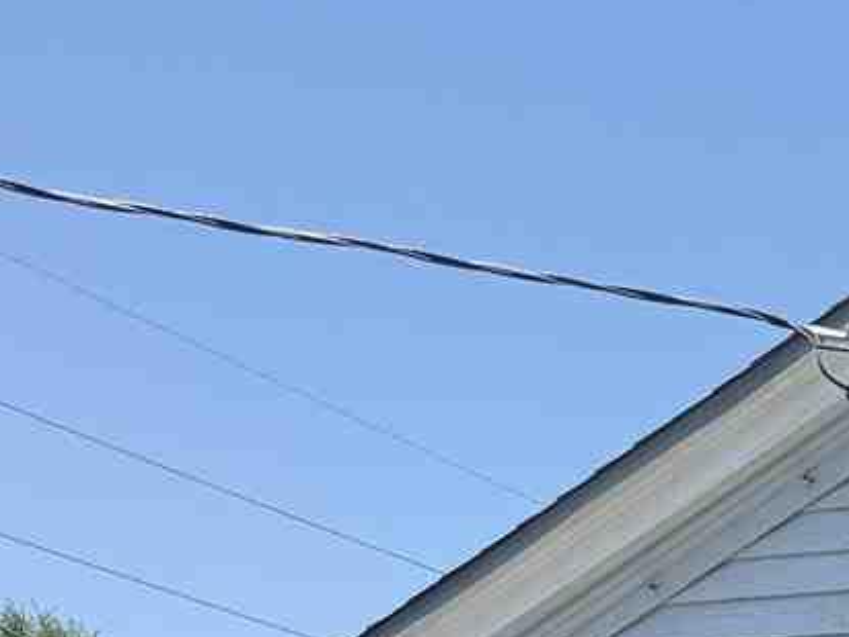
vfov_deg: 11.6
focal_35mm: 119
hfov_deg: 15.7
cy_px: 1140
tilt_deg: +4.8
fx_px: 2919
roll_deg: -0.2
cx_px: 1116
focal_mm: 6.76
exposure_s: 1/1493
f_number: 1.78
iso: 80
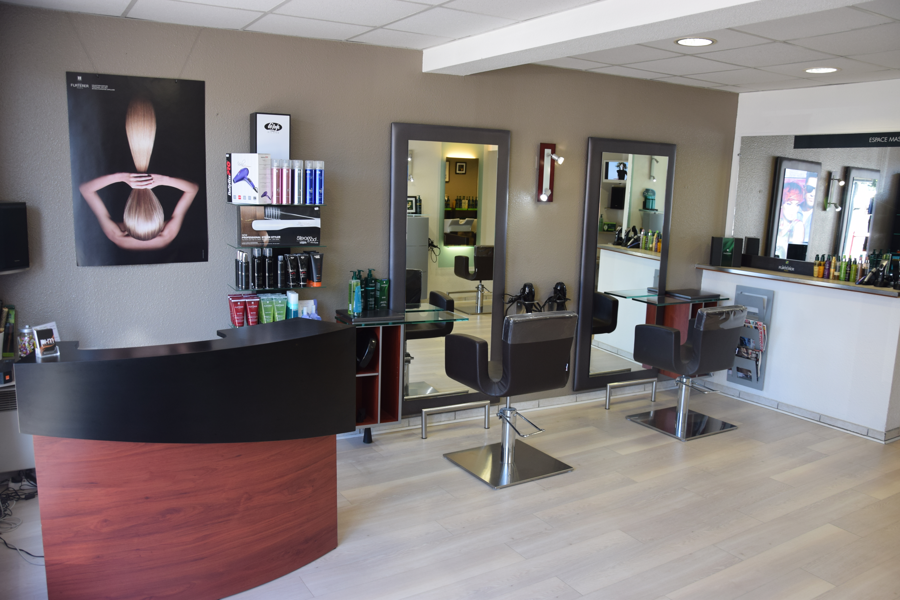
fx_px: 675
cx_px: 450
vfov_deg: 47.9
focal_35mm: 27
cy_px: 300
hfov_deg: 67.4
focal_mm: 18
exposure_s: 1/80
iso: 400
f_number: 4.5
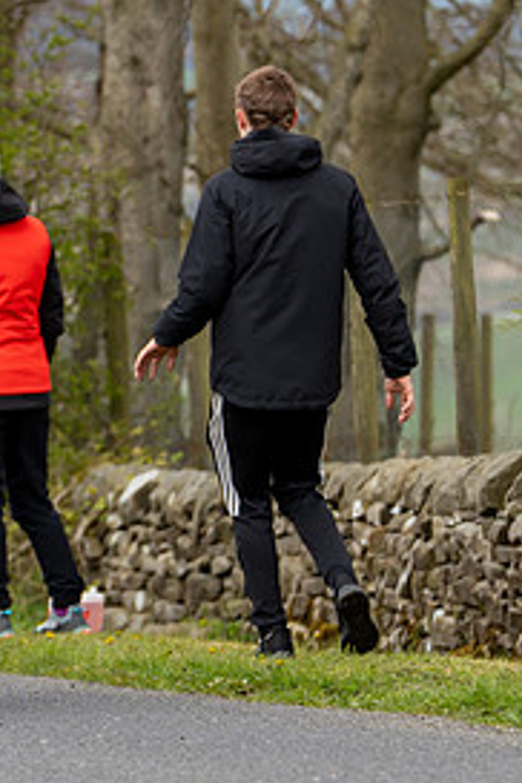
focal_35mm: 417
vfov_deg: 4.9
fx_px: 9069
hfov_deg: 3.3
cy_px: 229
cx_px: -126
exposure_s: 1/640
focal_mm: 147
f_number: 4
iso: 200
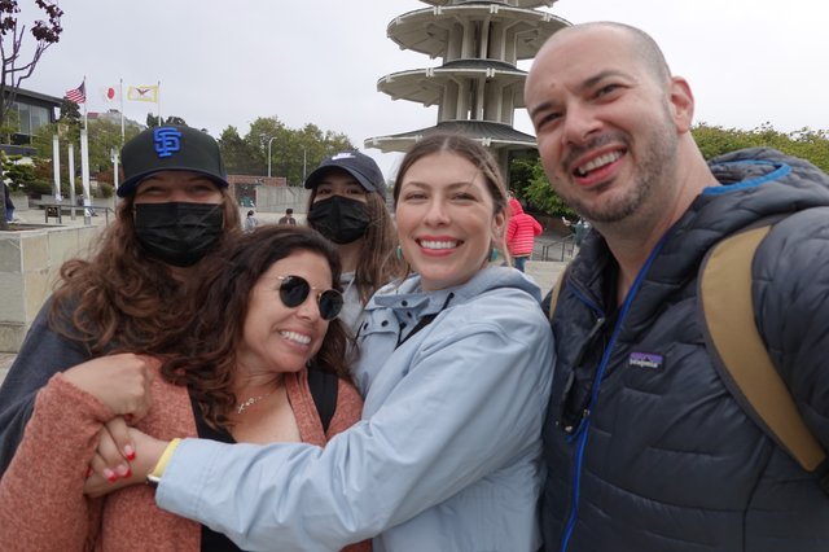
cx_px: 414
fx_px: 552
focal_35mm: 24
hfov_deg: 73.8
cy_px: 276
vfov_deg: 53.1
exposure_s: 1/200
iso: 100
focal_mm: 9
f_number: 3.5
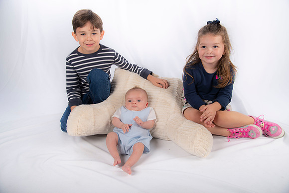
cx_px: 144
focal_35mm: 35
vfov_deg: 37.8
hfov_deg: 54.5
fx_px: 281
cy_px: 96
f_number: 5.6
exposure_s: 1/200
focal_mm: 35
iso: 100
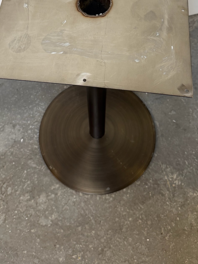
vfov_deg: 46.0
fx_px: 297
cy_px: 63
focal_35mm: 39
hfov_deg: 36.8
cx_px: 94
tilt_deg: -59.2
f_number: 1.78
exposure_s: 1/50
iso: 125
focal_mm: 6.76
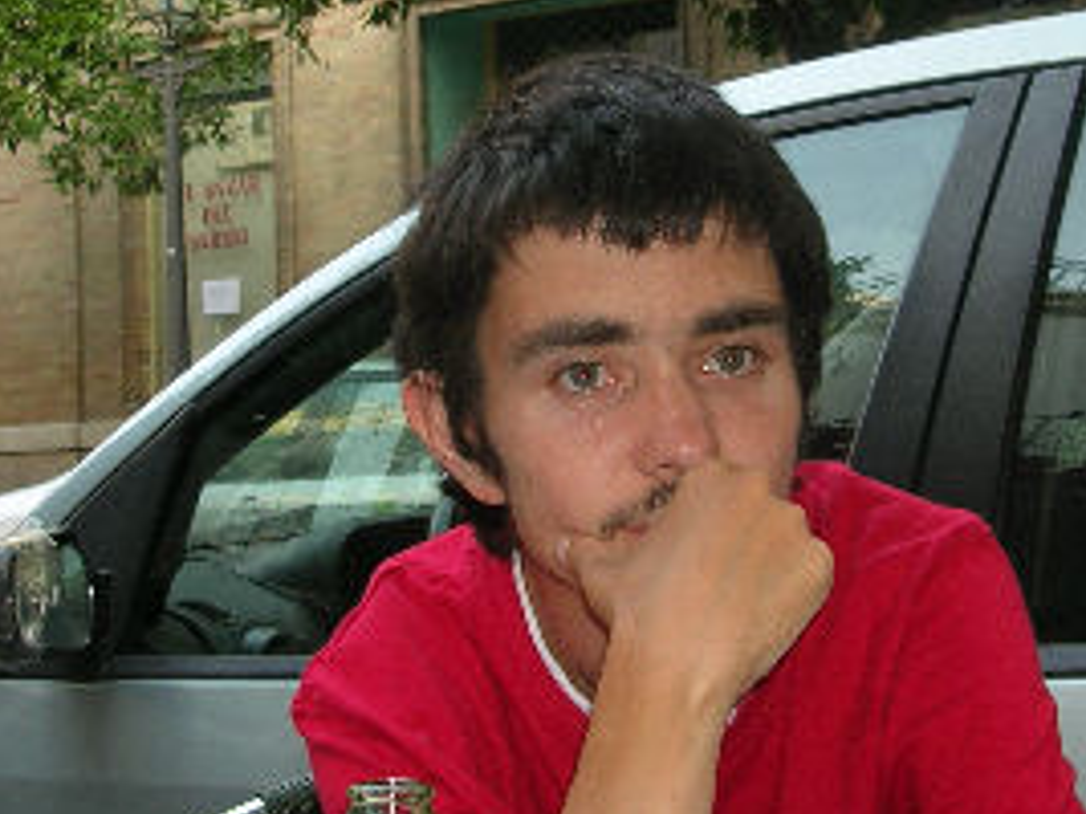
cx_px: 704
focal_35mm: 73
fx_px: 2289
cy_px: 183
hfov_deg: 26.6
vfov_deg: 20.0
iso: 50
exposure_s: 1/30
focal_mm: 5.8
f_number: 2.8
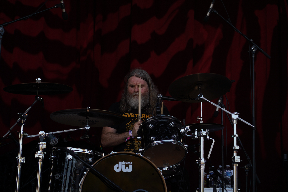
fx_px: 840
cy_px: 96
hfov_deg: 19.5
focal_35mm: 105
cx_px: 144
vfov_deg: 13.0
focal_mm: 105
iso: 100
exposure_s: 1/250
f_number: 4.5
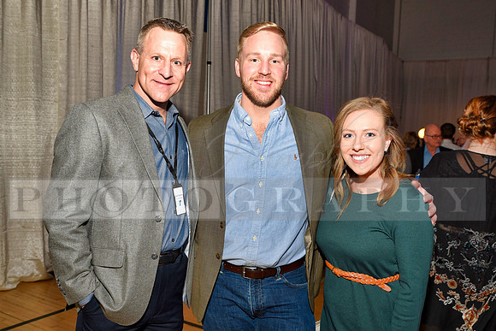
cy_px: 166
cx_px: 248
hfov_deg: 63.6
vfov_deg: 45.0
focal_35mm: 29
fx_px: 400
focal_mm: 29
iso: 200
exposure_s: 1/60
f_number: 5
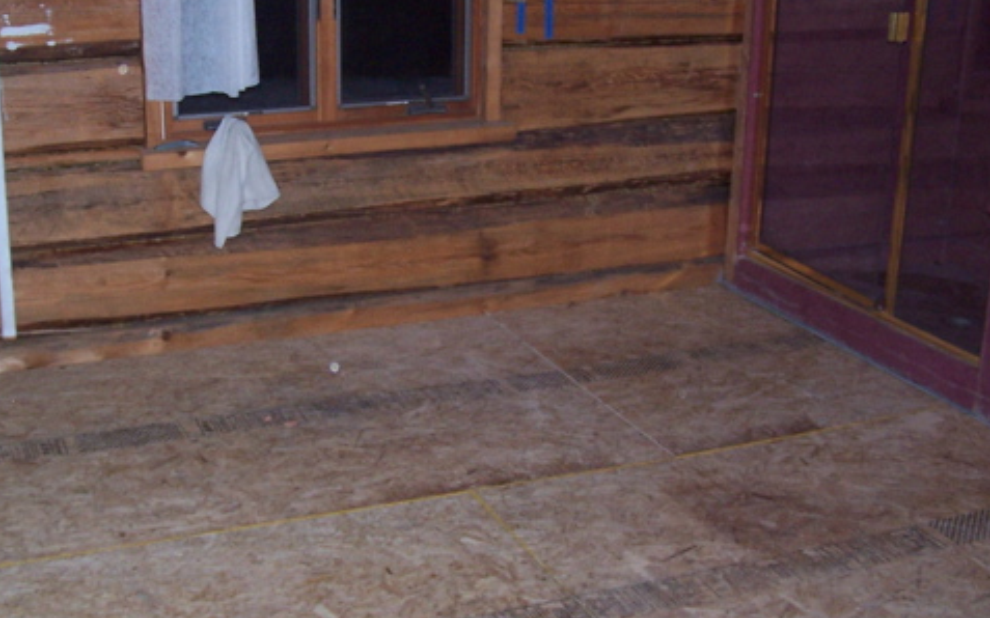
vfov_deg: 24.0
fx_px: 1457
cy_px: 297
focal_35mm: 54
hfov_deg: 37.4
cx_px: 403
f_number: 2.8
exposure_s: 1/60
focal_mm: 6.3
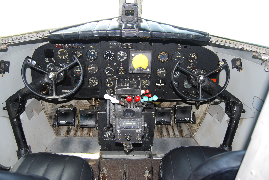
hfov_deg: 65.5
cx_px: 132
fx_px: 209
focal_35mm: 28
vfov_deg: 46.4
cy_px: 87
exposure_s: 1/60
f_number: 3.5
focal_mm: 18
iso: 200
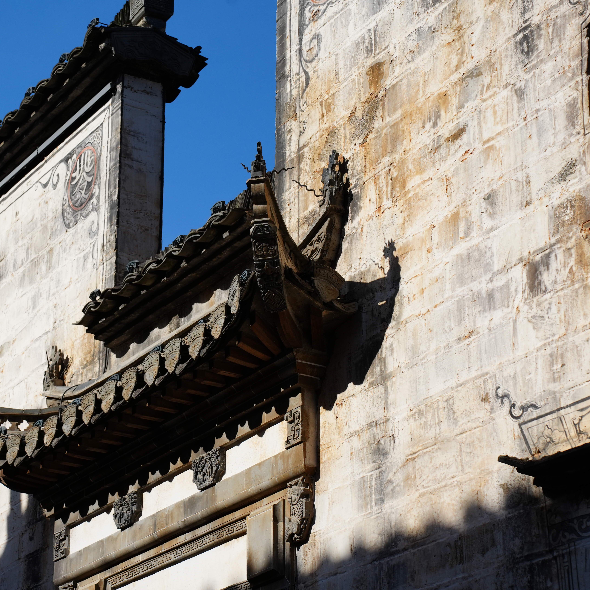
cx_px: 171
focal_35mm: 103
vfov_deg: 16.9
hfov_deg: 16.8
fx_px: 1986
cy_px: 296
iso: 400
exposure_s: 1/2500
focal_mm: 75
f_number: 6.3
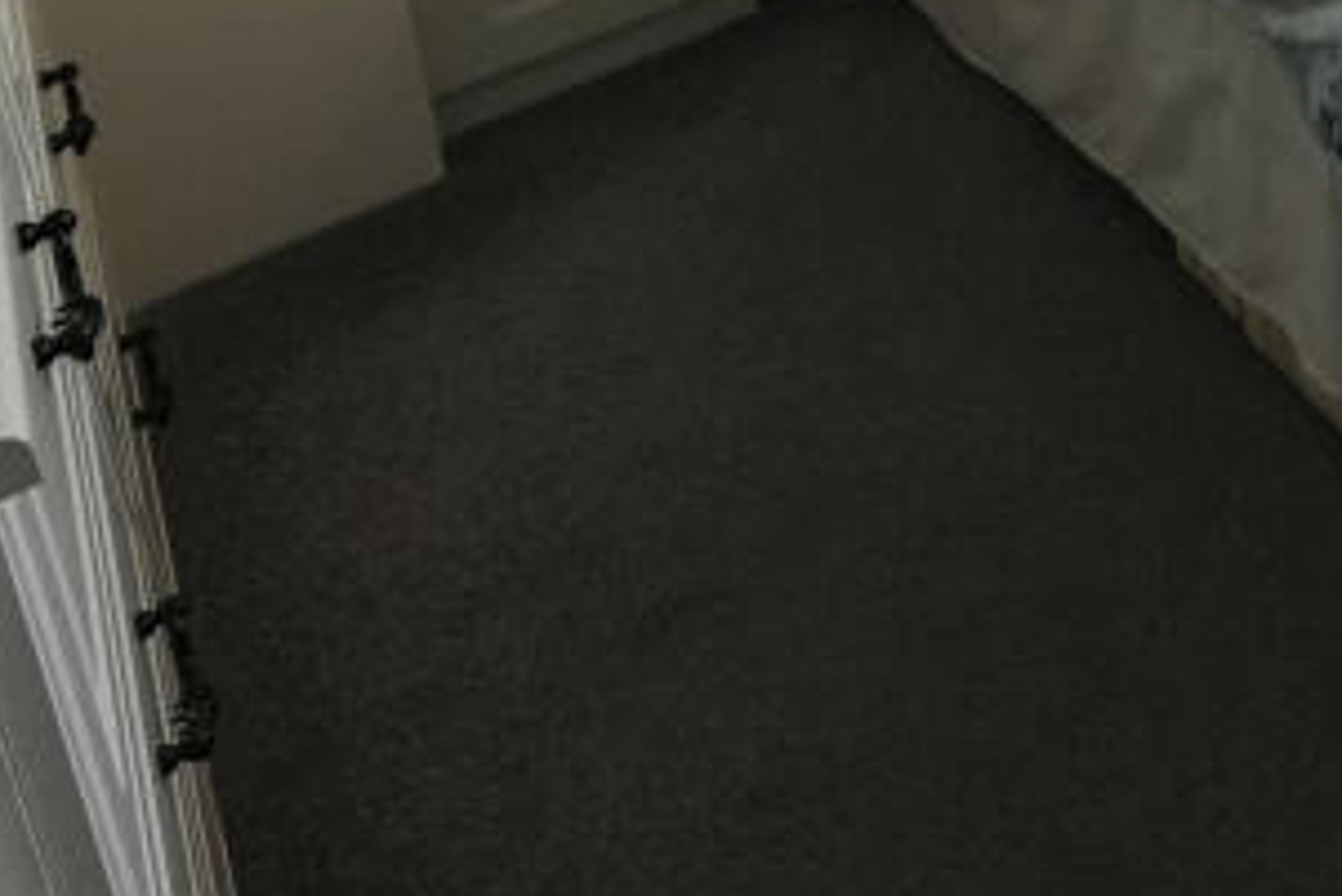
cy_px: -604
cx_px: 1748
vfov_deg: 20.6
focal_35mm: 51
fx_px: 1902
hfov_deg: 30.5
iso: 1000
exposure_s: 1/160
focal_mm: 10
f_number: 4
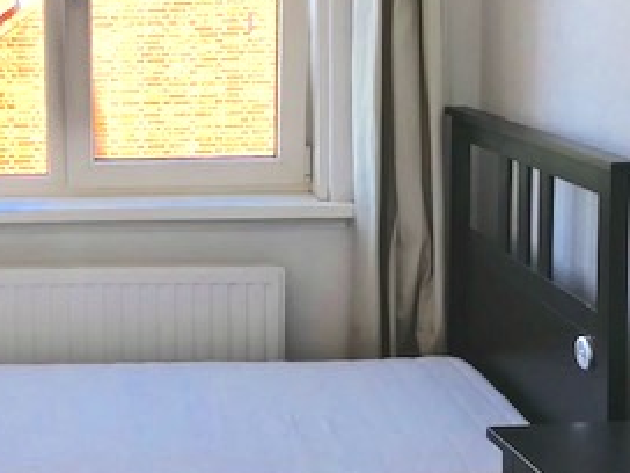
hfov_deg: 28.1
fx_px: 1201
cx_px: 42
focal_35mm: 66
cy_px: 118
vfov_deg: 22.1
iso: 20
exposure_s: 1/348
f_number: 1.8
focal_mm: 3.99
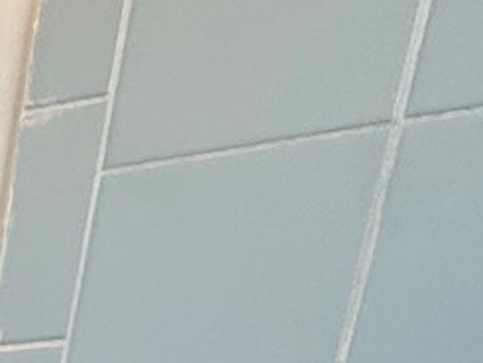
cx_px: -787
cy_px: 907
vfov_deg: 12.3
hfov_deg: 13.2
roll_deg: +0.2
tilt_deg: -15.7
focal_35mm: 91
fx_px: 1271
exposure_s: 1/120
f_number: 2.2
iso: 125
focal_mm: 2.22
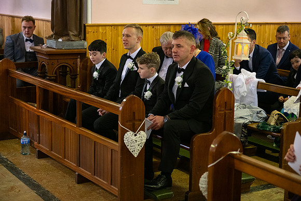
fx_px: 585
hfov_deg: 28.8
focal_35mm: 70
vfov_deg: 19.5
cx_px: 150
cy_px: 100
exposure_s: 1/160
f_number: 3.5
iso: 1250
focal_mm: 70
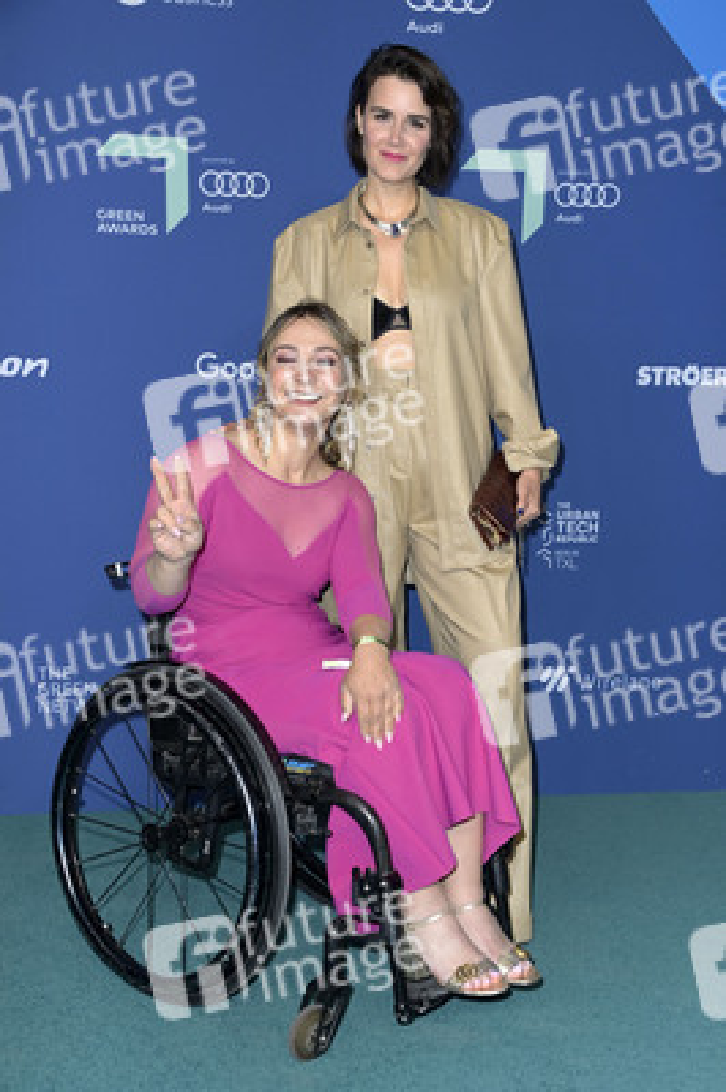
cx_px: 363
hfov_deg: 28.0
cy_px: 546
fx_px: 1454
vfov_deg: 41.1
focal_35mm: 48
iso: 800
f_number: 5.6
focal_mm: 48
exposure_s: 1/250
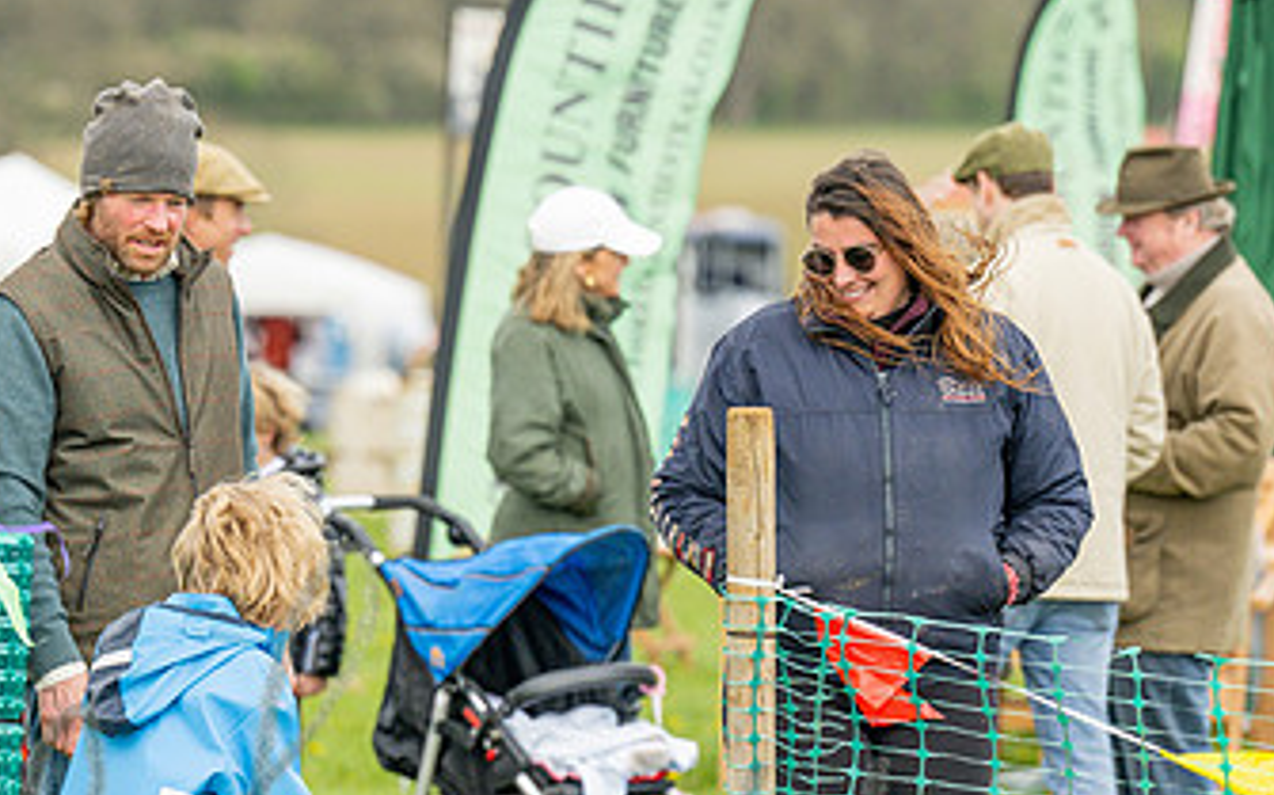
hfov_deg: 6.2
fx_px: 11764
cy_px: 806
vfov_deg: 3.9
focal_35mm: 339
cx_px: 600
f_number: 4
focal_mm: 165
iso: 400
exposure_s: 1/1600
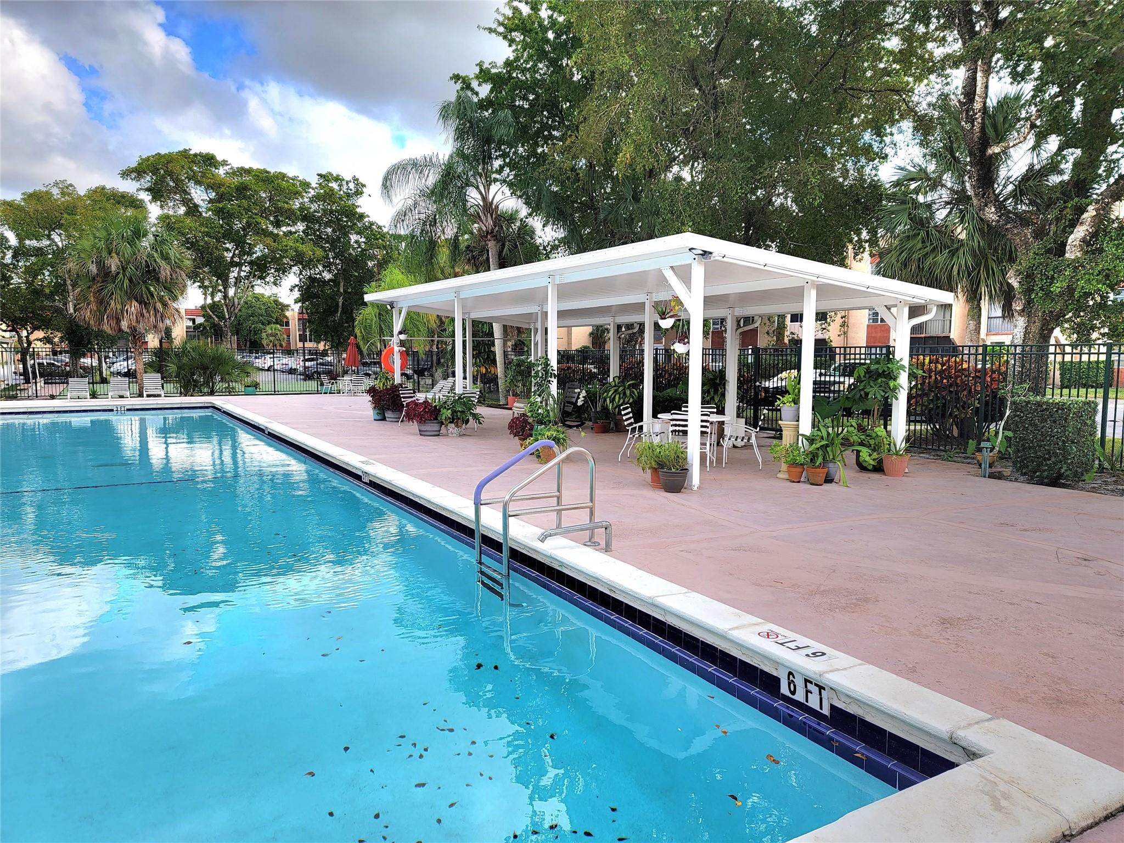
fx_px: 779
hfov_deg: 71.6
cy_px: 422
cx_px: 562
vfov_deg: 56.8
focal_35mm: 24
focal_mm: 6.7
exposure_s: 1/455
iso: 16
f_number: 1.8
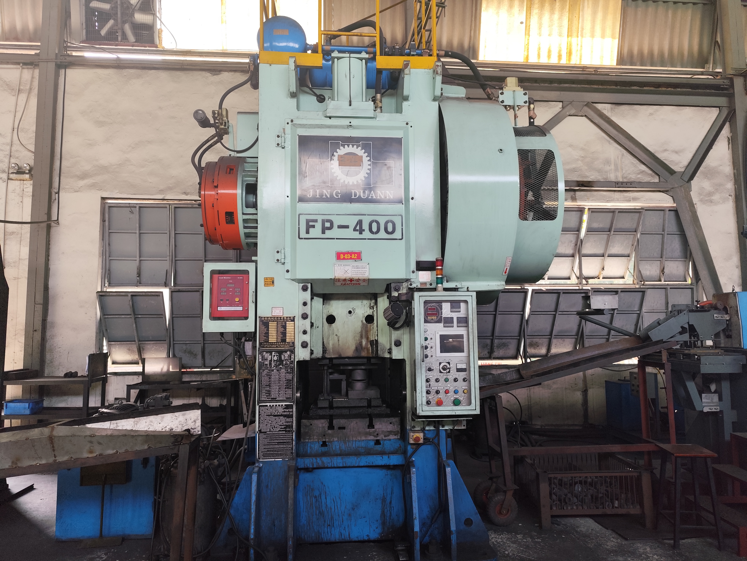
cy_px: 280
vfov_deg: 58.9
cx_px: 374
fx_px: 496
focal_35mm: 23
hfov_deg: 73.9
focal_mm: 6.14
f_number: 1.65
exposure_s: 1/100
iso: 80
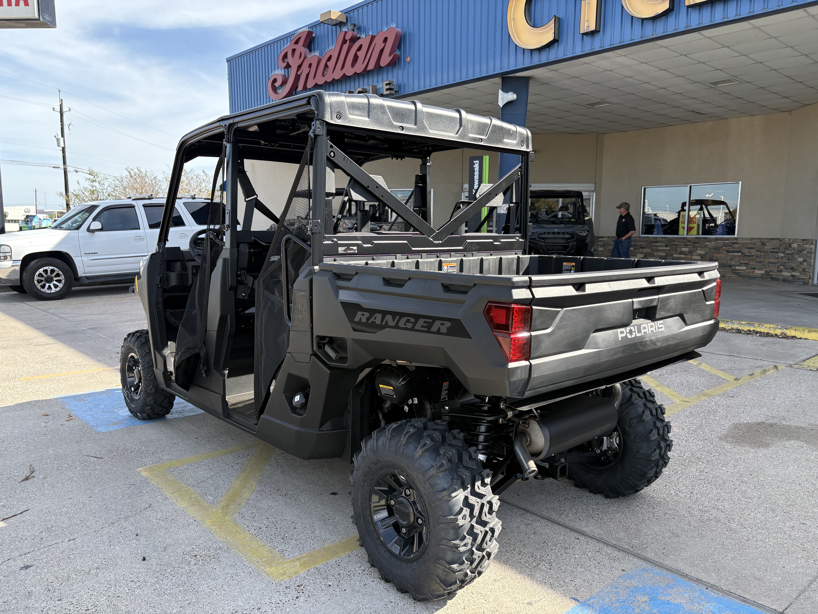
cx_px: 409
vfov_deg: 53.1
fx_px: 614
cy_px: 307
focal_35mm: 26
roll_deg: +1.1
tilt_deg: -9.6
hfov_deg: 67.3
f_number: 1.6
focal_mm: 5.96
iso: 64
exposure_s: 1/810
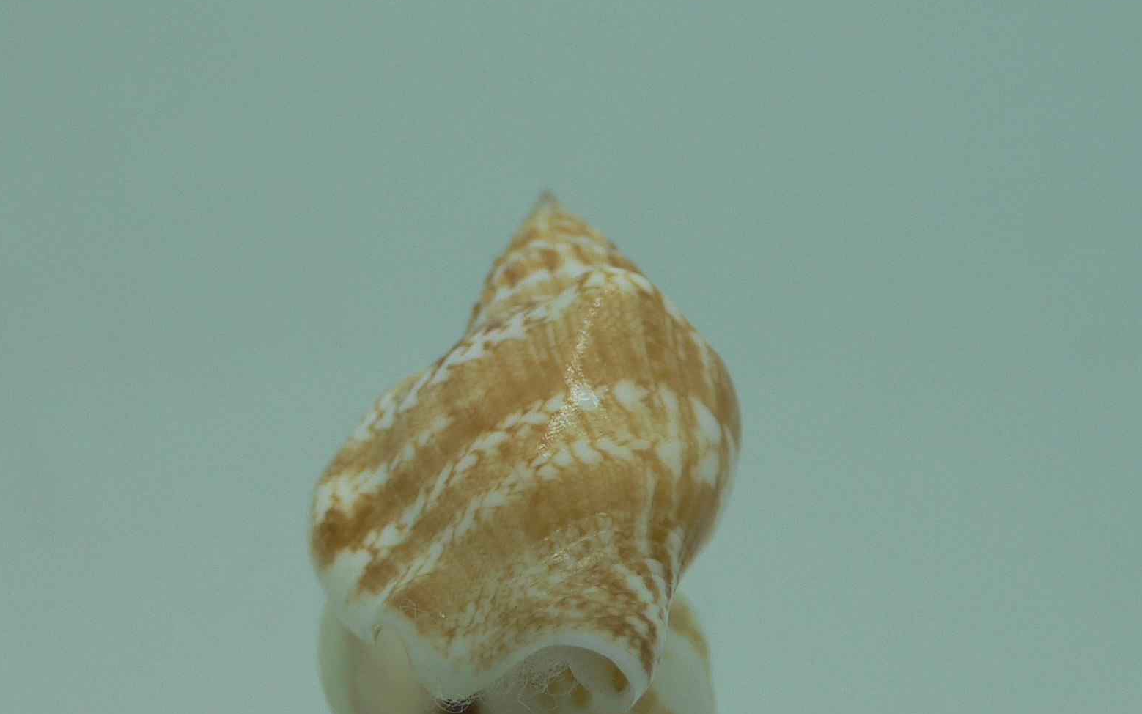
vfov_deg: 26.5
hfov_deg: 41.8
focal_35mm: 48
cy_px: 545
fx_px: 1494
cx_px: 548
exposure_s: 1/80
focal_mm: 4.6
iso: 80
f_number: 2.8
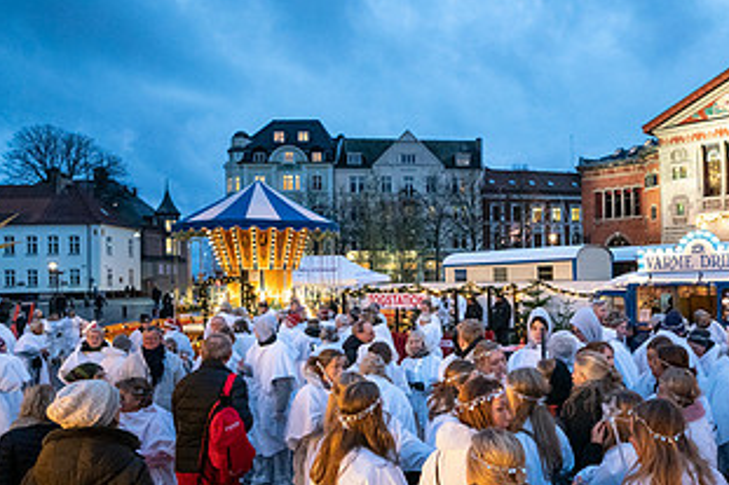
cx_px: 541
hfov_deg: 57.5
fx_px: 627
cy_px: 276
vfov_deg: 42.2
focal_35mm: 31
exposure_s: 1/160
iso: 5000
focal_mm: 16
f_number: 2.8
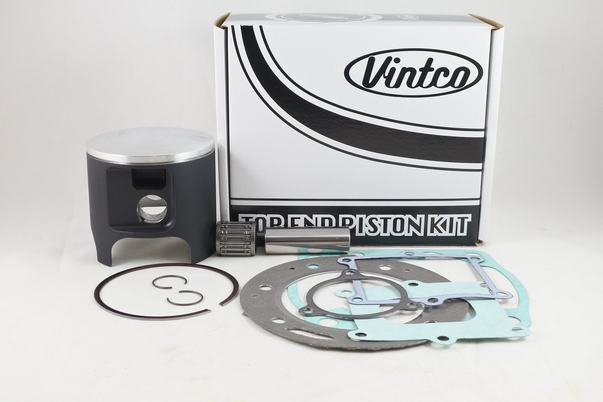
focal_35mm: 38
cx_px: 302
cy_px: 201
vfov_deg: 35.1
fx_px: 636
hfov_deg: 50.7
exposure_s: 1/125
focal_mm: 14.3
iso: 560
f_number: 4
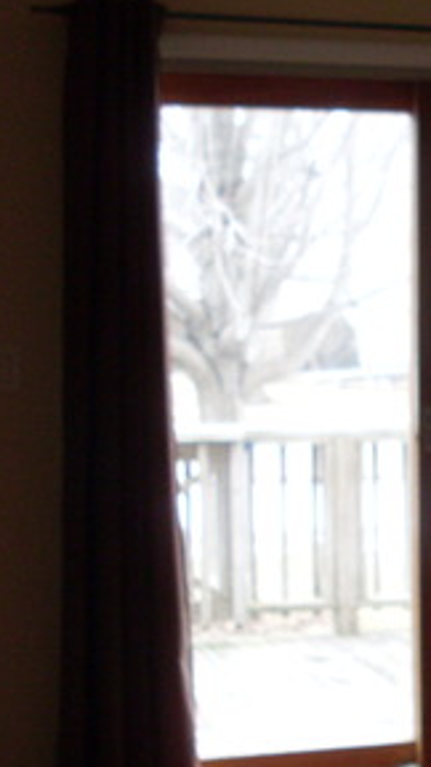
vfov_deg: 23.1
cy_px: 458
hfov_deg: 12.4
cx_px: 692
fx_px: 1869
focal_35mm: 92
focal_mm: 6.3
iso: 100
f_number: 2.8
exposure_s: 1/45
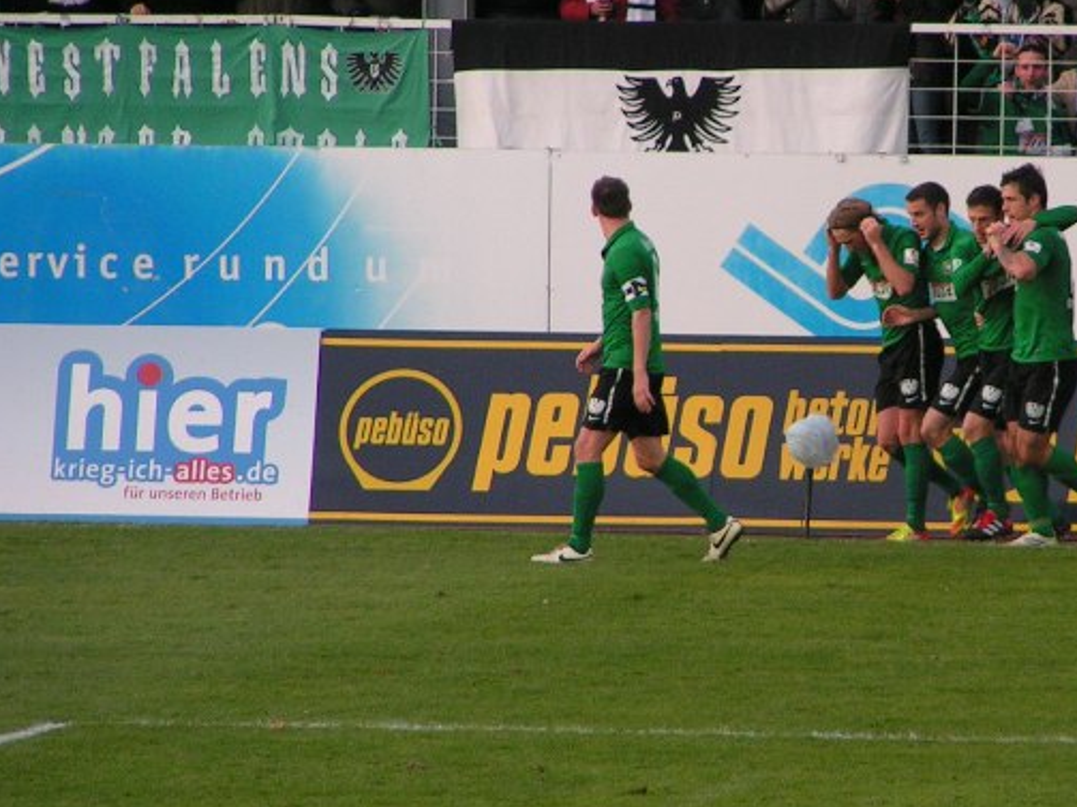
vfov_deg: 2.5
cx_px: 852
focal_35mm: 604
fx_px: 18788
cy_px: 325
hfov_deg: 3.3
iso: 125
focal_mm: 58
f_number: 3.5
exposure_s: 1/400
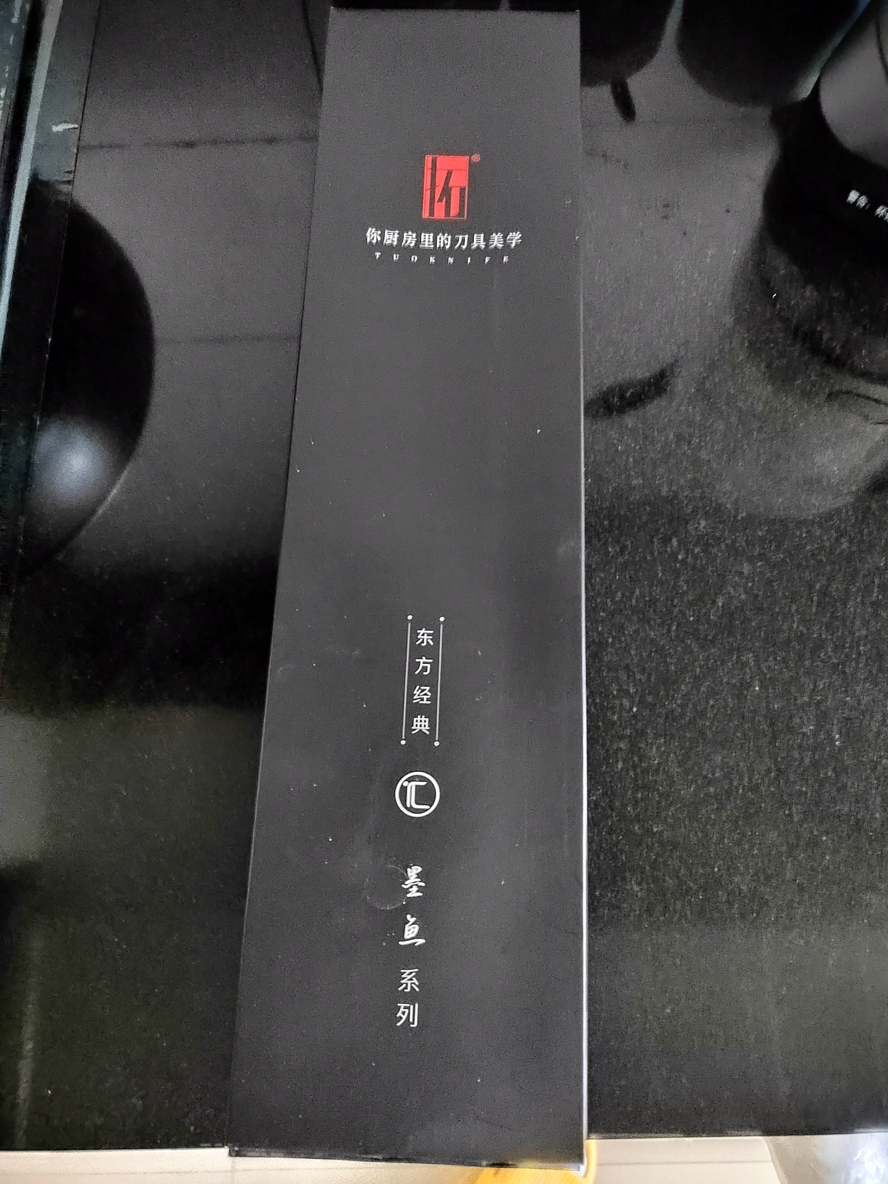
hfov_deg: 58.9
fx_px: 787
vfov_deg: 73.9
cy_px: 592
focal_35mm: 23
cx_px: 444
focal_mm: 5.52
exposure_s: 1/10
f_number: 1.9
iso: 6400
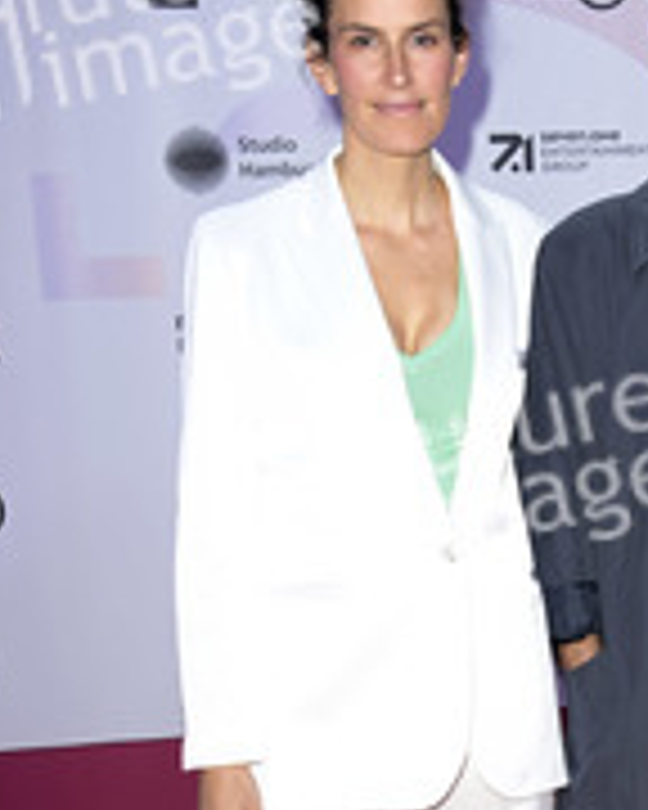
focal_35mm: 75
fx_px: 1798
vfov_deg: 24.7
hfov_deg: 20.0
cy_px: 706
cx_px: 580
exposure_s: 1/250
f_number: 5.6
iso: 400
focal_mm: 36
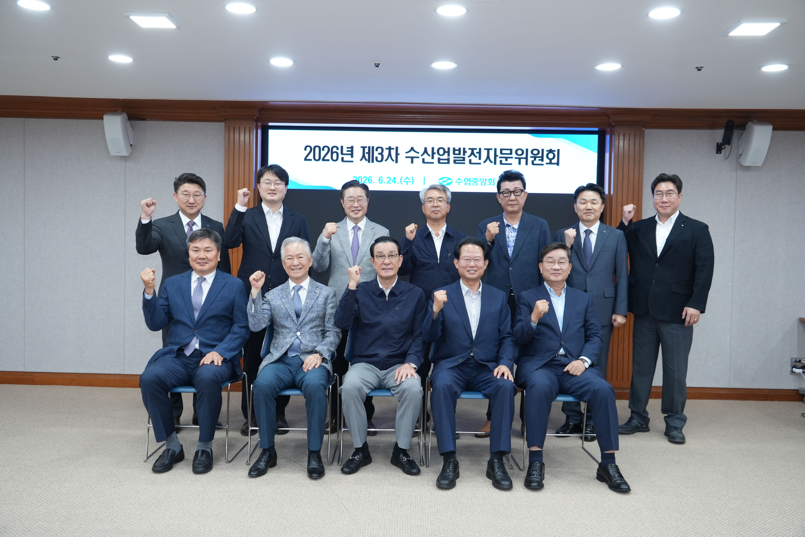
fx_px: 693
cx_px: 402
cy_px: 268
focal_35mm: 31
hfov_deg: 60.3
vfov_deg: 42.3
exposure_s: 1/125
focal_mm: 31
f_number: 5
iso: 1250
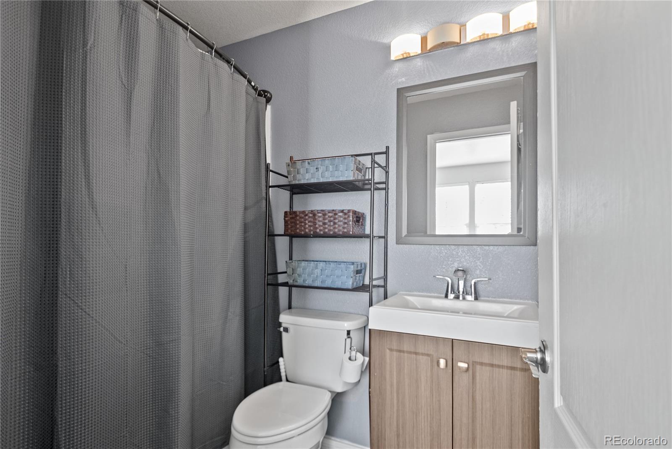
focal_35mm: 18
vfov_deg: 67.5
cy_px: 224
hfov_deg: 89.9
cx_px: 336
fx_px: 336
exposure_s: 1/4
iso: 200
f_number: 3.8
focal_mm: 12
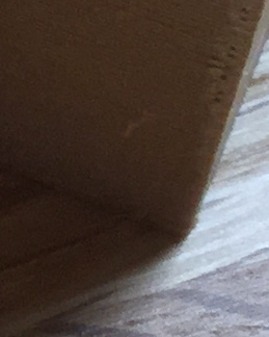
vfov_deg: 6.2
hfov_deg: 5.0
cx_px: -315
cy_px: -270
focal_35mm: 305
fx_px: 3037
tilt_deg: -49.0
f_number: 2.4
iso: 64
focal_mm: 3.3
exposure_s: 1/33
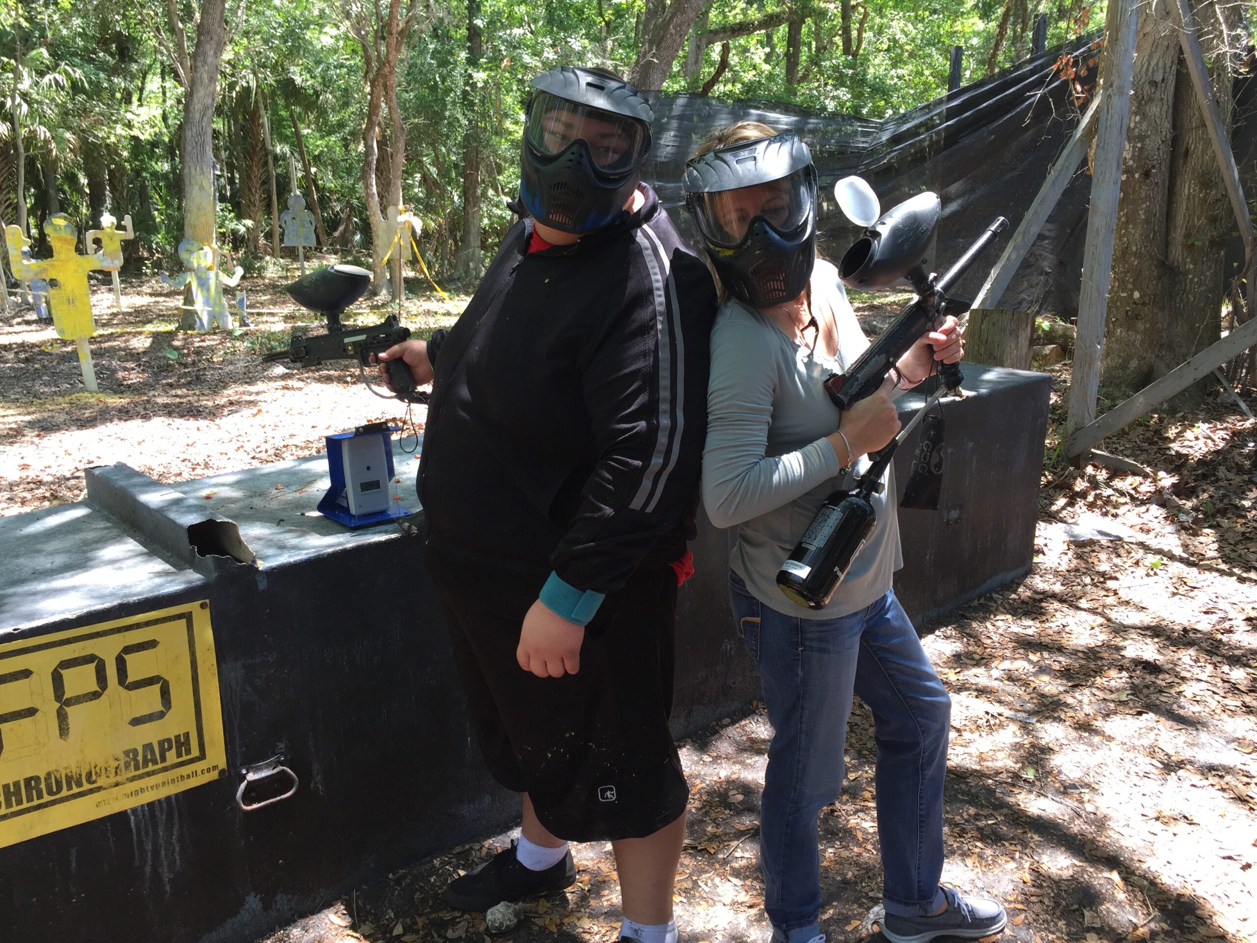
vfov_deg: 48.2
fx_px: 1053
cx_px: 628
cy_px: 472
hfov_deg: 61.7
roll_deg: +0.5
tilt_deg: -14.0
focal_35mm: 29
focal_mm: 4.15
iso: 40
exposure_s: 1/120
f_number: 2.2
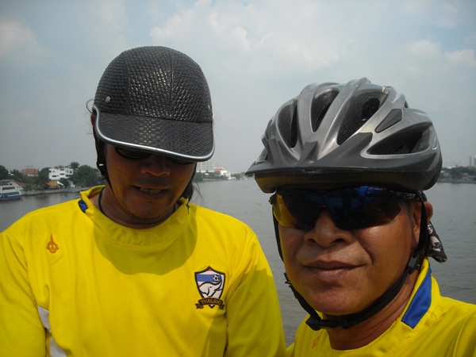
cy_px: 178
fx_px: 481
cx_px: 238
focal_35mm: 35
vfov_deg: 40.7
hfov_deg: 52.6
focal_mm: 5.7
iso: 64
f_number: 5.6
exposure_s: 1/353
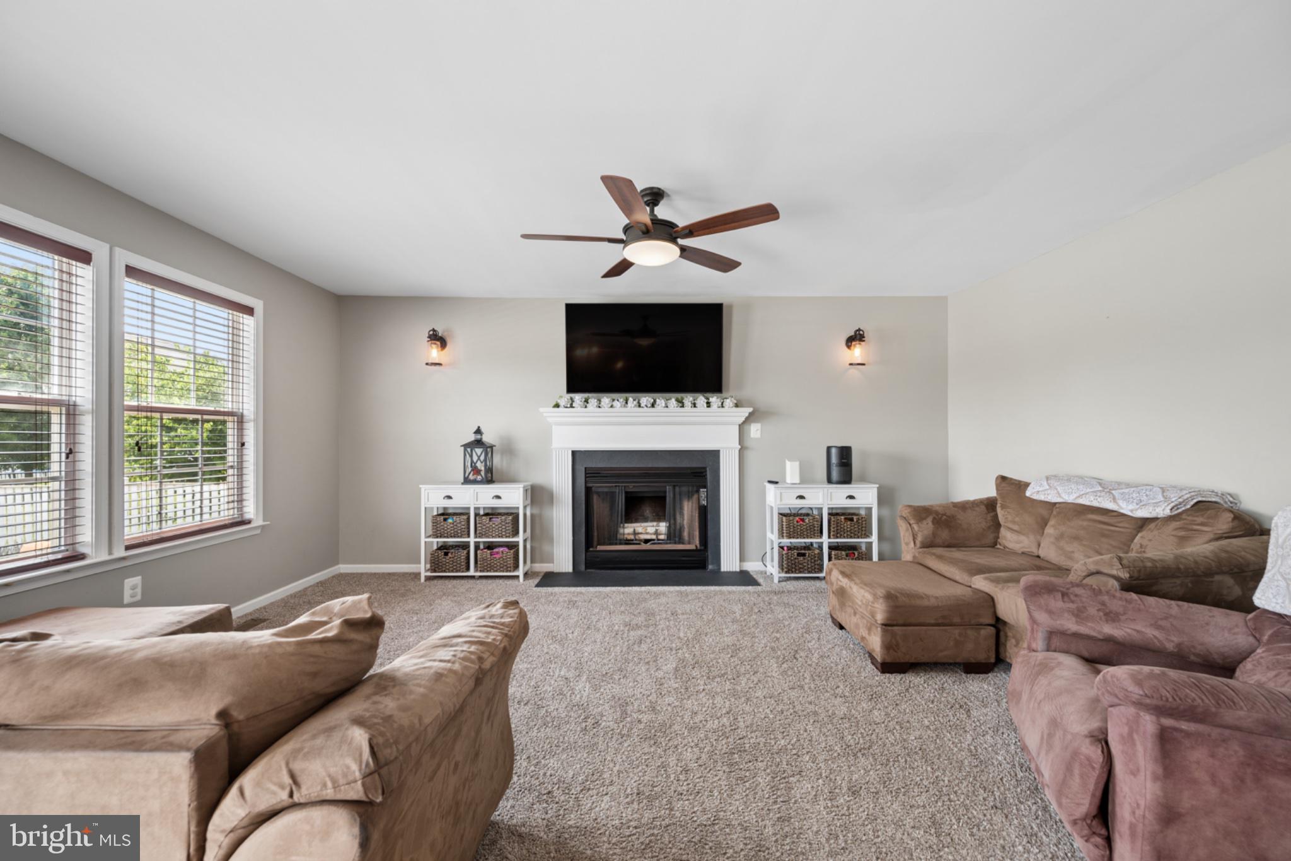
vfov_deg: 81.2
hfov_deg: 104.3
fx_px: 502
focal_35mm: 14
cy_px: 430
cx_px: 646
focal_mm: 14
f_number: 7.1
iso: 320
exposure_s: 1/25
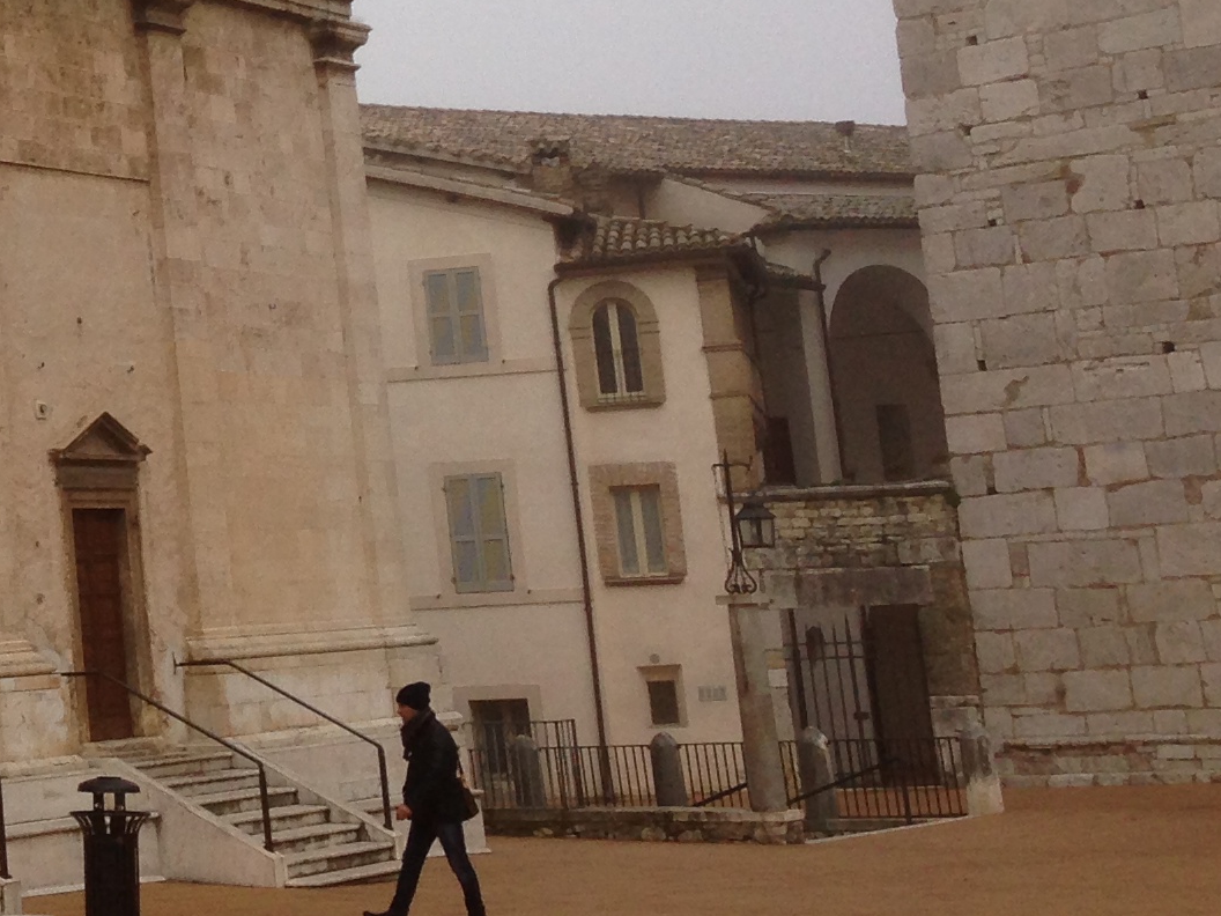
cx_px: -468
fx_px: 3598
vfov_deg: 14.3
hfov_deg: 17.7
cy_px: 32
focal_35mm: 102
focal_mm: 4.13
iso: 50
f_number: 2.4
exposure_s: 1/1130
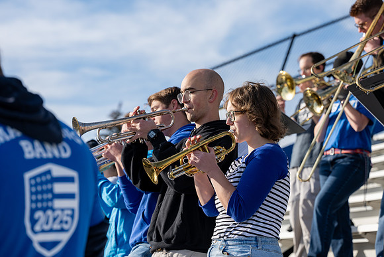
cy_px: 110
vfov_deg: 12.7
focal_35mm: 108
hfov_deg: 19.0
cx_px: 220
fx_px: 1149
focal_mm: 92
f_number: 4
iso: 100
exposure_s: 1/1000
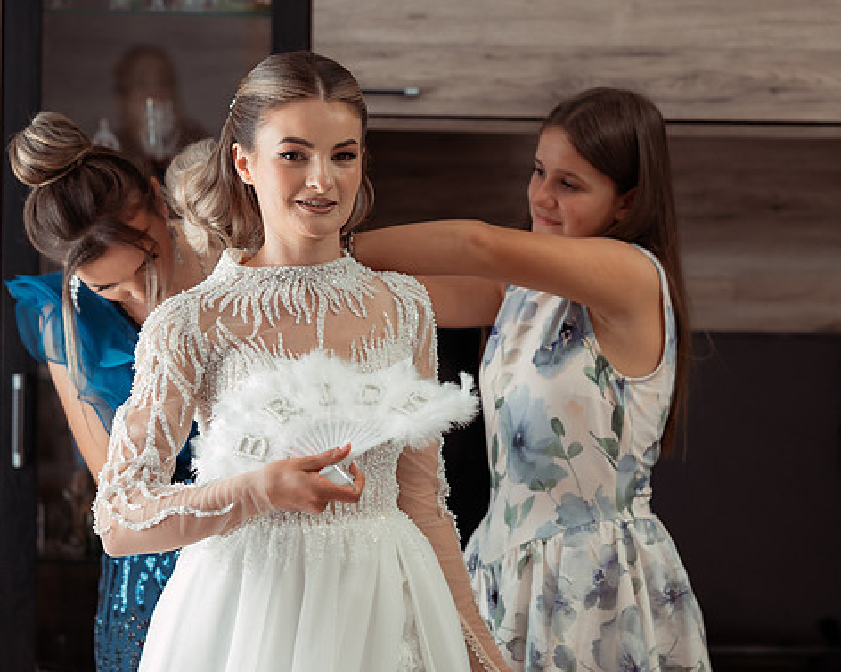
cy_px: 333
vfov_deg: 15.7
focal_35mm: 98
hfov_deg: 19.6
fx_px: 2438
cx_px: 479
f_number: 2.5
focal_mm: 85
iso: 500
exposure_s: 1/250
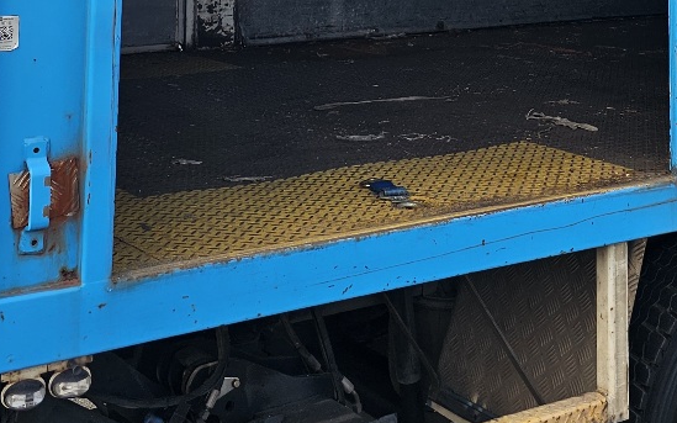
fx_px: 1310
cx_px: 435
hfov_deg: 28.8
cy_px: -249
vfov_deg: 16.4
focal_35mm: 71
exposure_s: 1/196
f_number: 1.7
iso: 10
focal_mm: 6.3
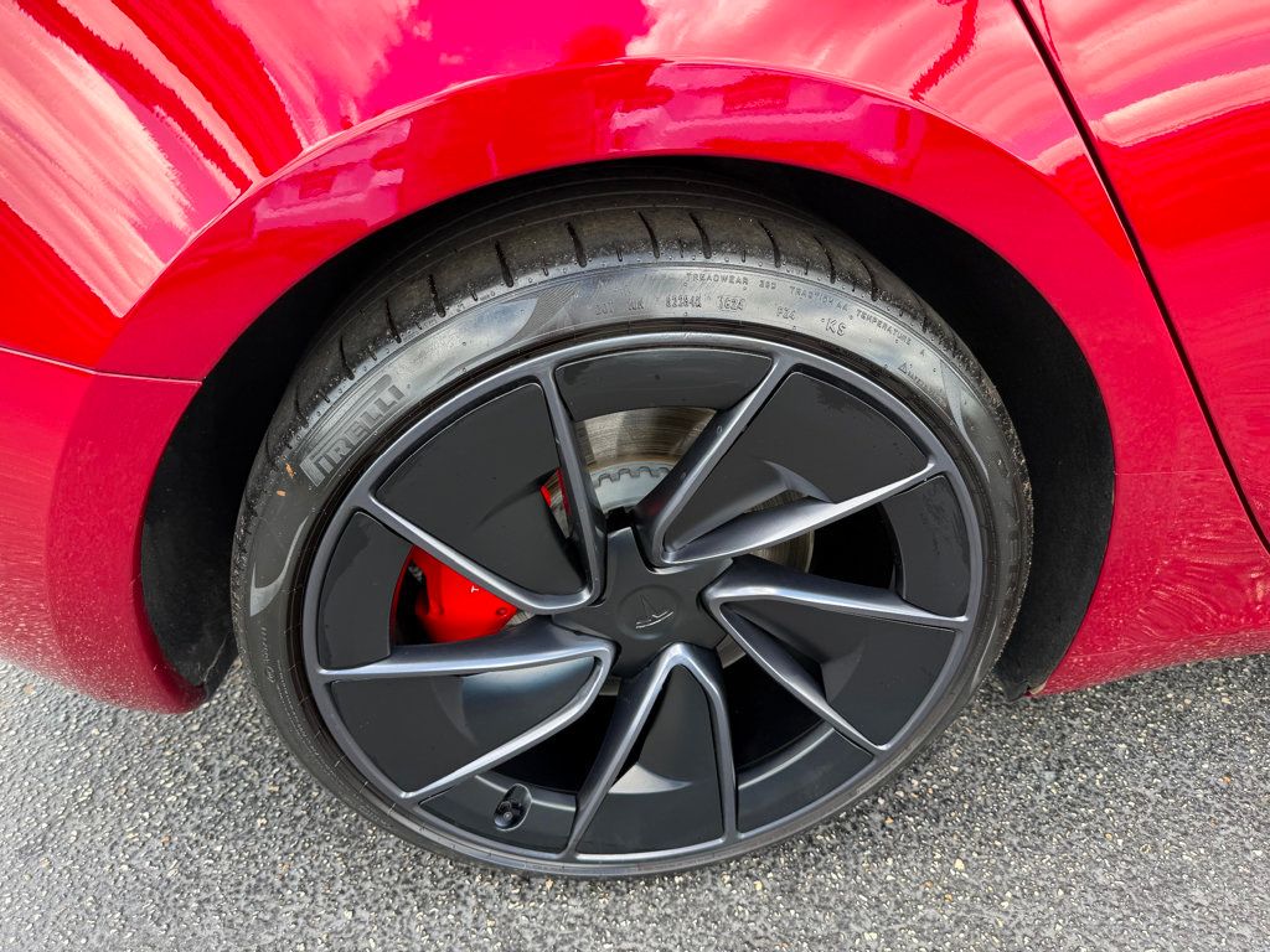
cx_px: 635
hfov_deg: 71.6
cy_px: 476
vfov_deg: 56.8
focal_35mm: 24
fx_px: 881
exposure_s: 1/227
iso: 80
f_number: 1.78
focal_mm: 6.76
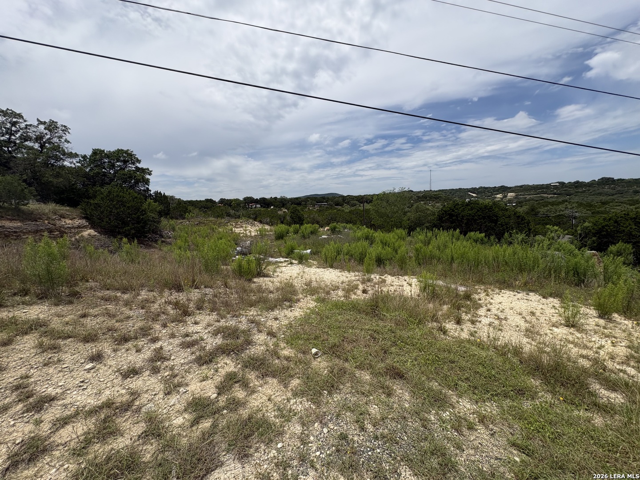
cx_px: 320
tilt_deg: -7.8
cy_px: 240
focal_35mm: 14
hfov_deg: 102.1
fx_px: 259
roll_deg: +5.4
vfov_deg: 85.7
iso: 50
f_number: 2.2
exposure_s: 1/3390
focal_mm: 2.22
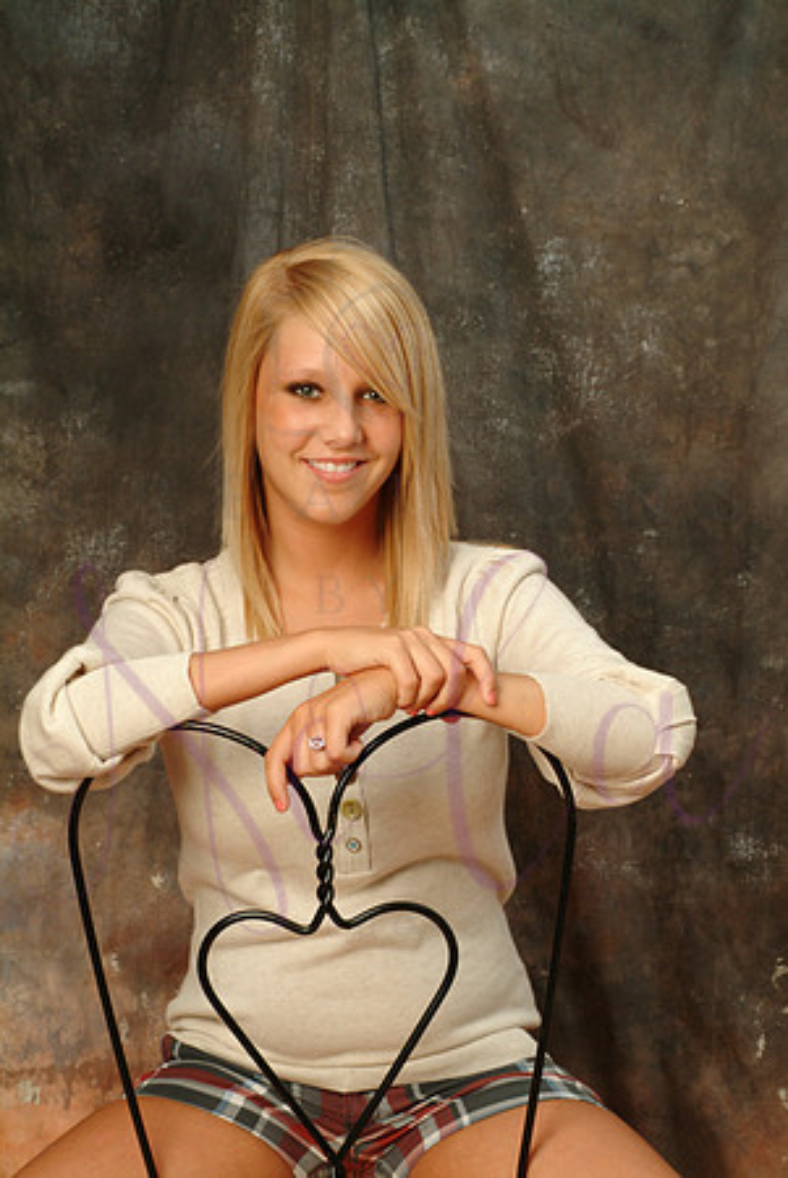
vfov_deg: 17.3
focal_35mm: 118
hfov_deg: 11.6
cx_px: 394
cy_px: 589
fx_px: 3882
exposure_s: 1/125
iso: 400
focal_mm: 79
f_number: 11
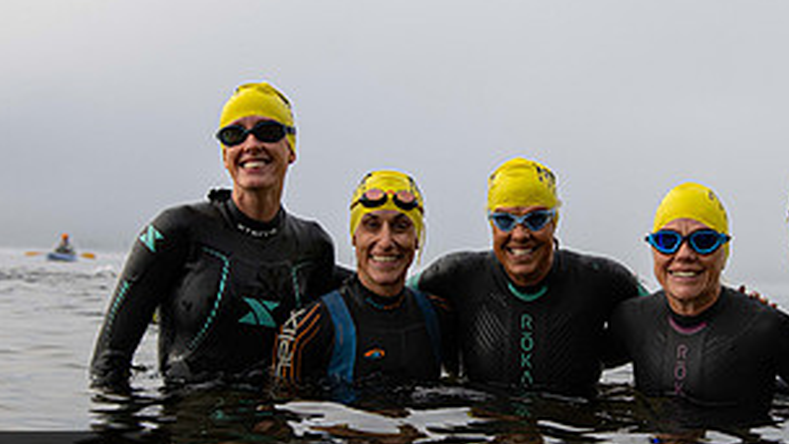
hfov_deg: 27.6
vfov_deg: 15.9
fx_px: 1590
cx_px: 555
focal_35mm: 76
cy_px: 297
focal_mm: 38
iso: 250
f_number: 4
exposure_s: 1/1000
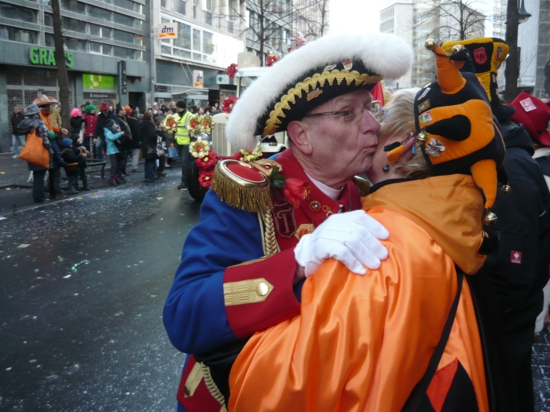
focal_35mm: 33
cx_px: 275
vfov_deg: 42.9
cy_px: 206
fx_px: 524
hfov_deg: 55.4
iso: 200
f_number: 2.8
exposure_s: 1/200
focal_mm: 5.5
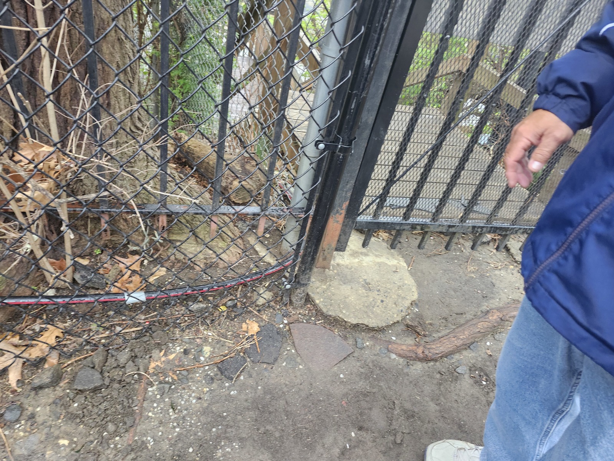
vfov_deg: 58.9
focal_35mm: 23
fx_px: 408
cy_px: 230
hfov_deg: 73.9
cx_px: 307
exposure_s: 1/120
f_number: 1.8
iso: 250
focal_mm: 5.54
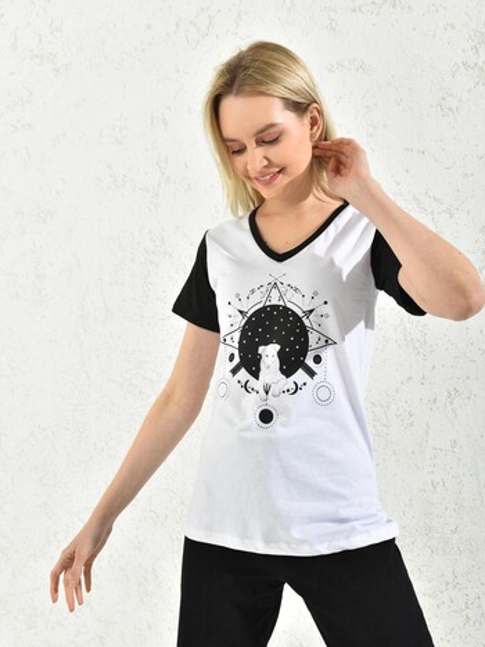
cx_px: 247
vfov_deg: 46.8
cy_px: 323
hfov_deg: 35.9
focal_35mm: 40
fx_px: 748
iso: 100
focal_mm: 36
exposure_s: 1/160
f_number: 7.1
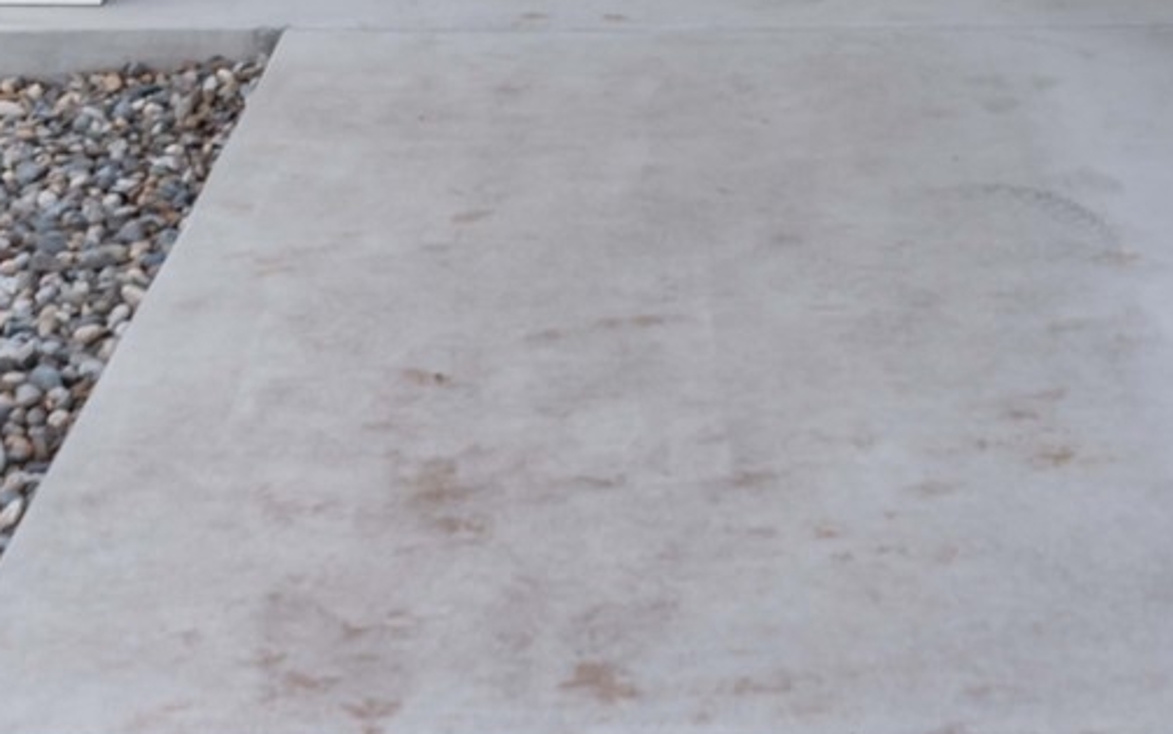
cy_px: -530
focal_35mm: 103
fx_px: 3295
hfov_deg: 20.2
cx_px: 733
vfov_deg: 11.9
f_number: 7.1
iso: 100
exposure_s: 1/60
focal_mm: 30
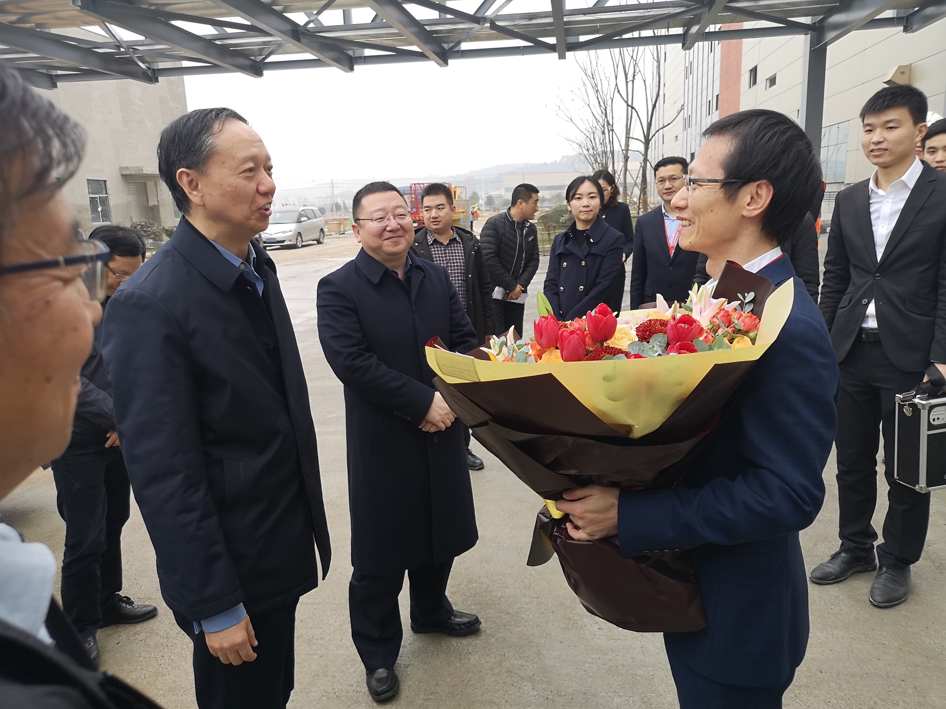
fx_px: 738
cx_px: 473
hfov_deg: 65.3
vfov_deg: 51.4
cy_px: 354
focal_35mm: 27
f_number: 1.8
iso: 50
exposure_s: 1/100
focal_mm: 3.95
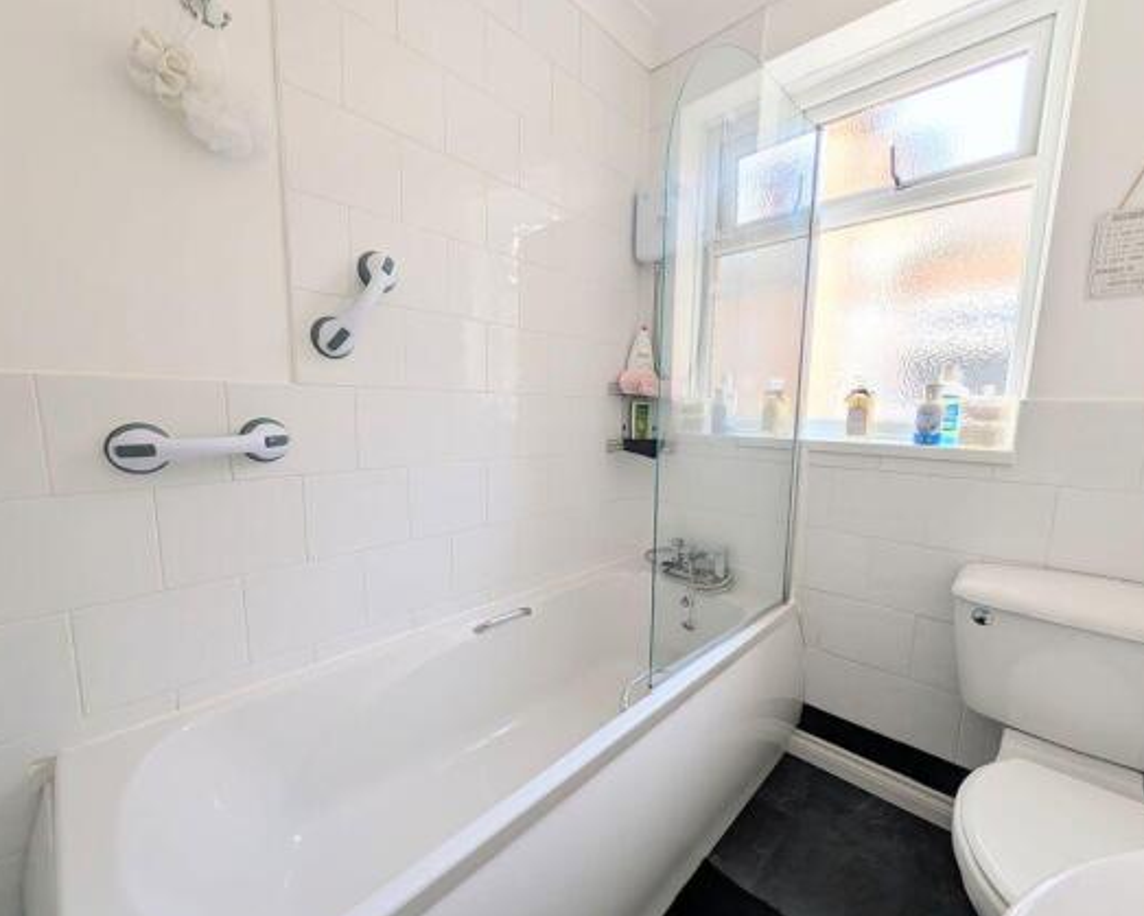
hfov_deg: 104.8
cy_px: 473
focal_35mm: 13
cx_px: 586
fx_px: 440
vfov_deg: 92.2
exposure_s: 1/385
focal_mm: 2.02
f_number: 1.7
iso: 89
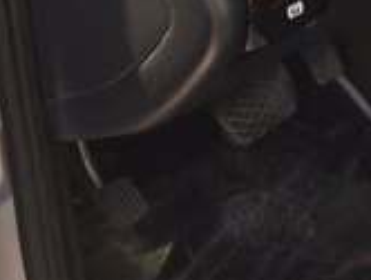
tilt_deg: -30.8
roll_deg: -0.2
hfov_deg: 15.7
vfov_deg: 12.6
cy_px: -64
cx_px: 554
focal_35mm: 115
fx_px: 1234
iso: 40
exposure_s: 1/50
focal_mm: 4.15
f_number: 2.2
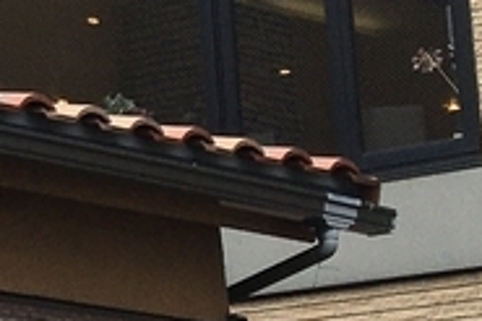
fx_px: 2622
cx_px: -711
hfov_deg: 9.3
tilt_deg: +14.4
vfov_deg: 7.0
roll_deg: +0.0
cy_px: -29
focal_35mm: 196
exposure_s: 1/1972
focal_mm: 4.15
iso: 25
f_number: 2.2
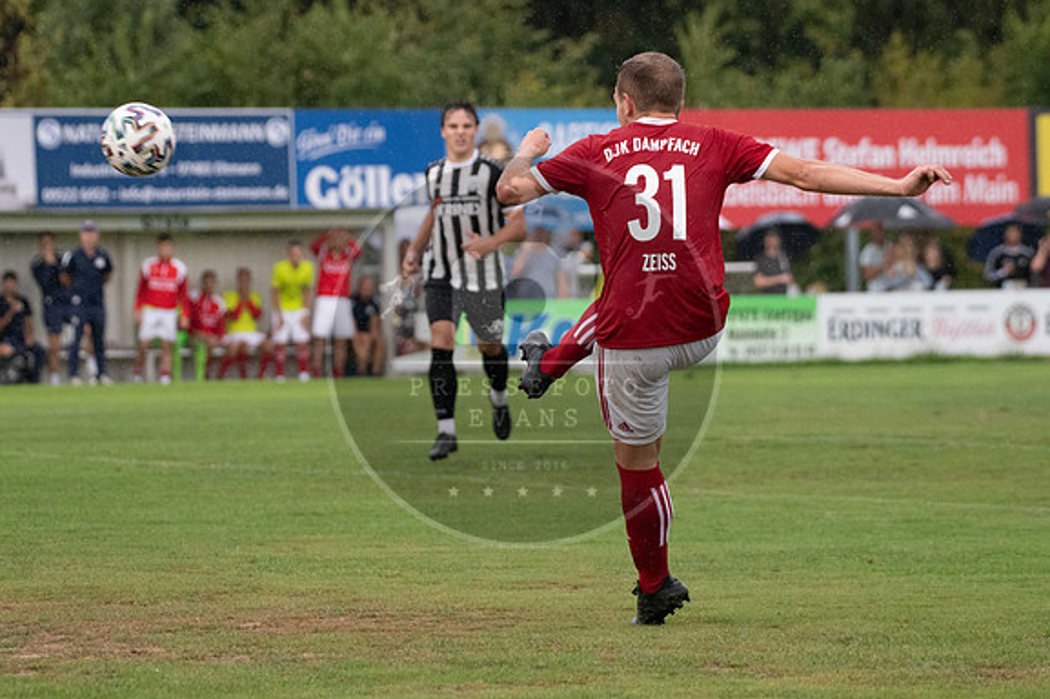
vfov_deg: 5.4
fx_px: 7433
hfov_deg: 8.1
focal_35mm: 255
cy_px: 289
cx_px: 531
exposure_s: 1/1600
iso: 3600
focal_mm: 210
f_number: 5.6
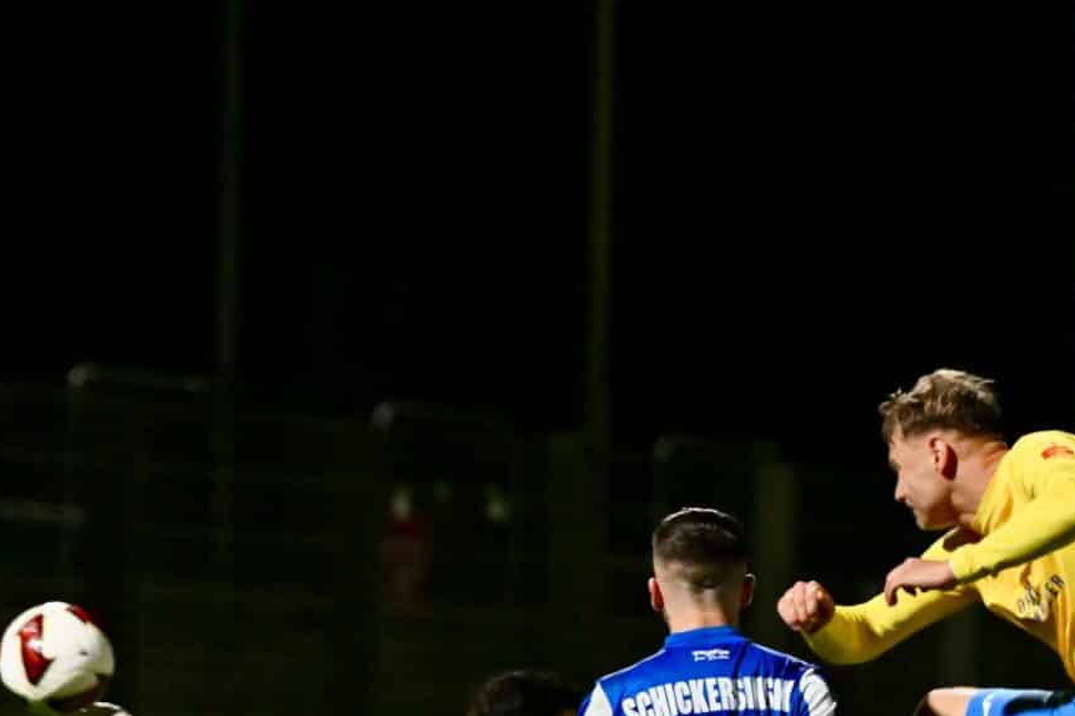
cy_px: 815
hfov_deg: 5.2
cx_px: 734
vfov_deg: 3.5
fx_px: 11732
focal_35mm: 393
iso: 3200
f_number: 2.8
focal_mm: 165
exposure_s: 1/1600
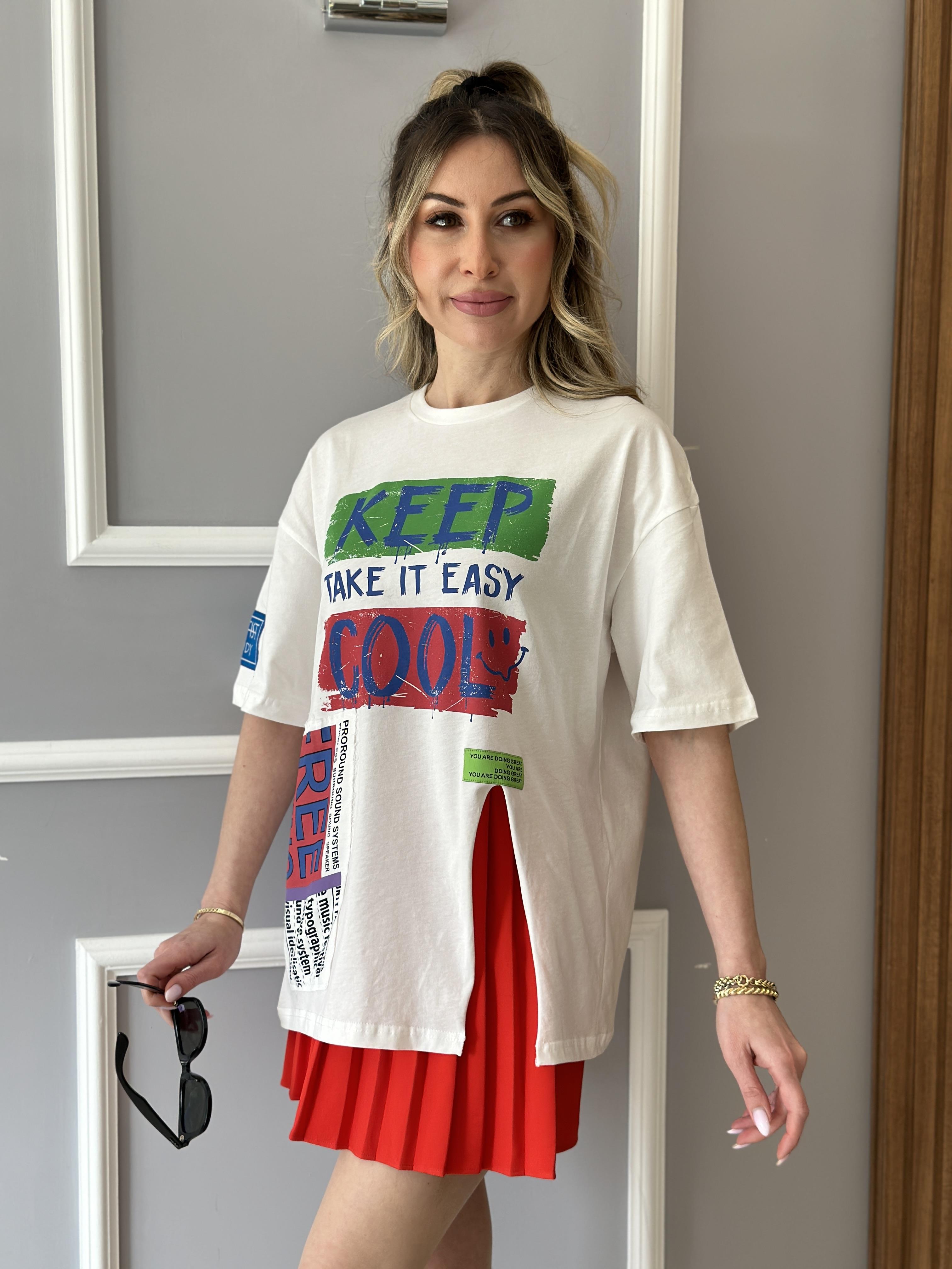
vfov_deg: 39.7
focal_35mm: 48
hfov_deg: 30.3
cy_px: 634
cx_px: 476
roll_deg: -0.6
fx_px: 1760
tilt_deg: -6.3
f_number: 1.78
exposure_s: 1/222
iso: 80
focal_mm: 6.86
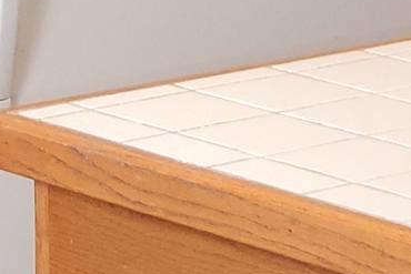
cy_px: -158
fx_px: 3415
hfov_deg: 6.9
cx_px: 338
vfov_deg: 4.6
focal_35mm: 299
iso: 200
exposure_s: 1/30
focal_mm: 6
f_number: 2.4
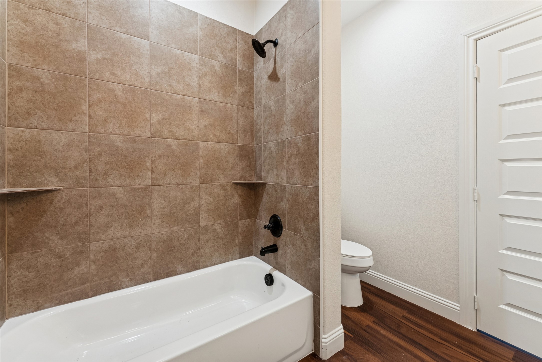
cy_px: 181
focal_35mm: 15
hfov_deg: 101.9
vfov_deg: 78.9
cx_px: 271
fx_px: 220
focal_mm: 14.6
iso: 320
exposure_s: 1/10
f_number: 9
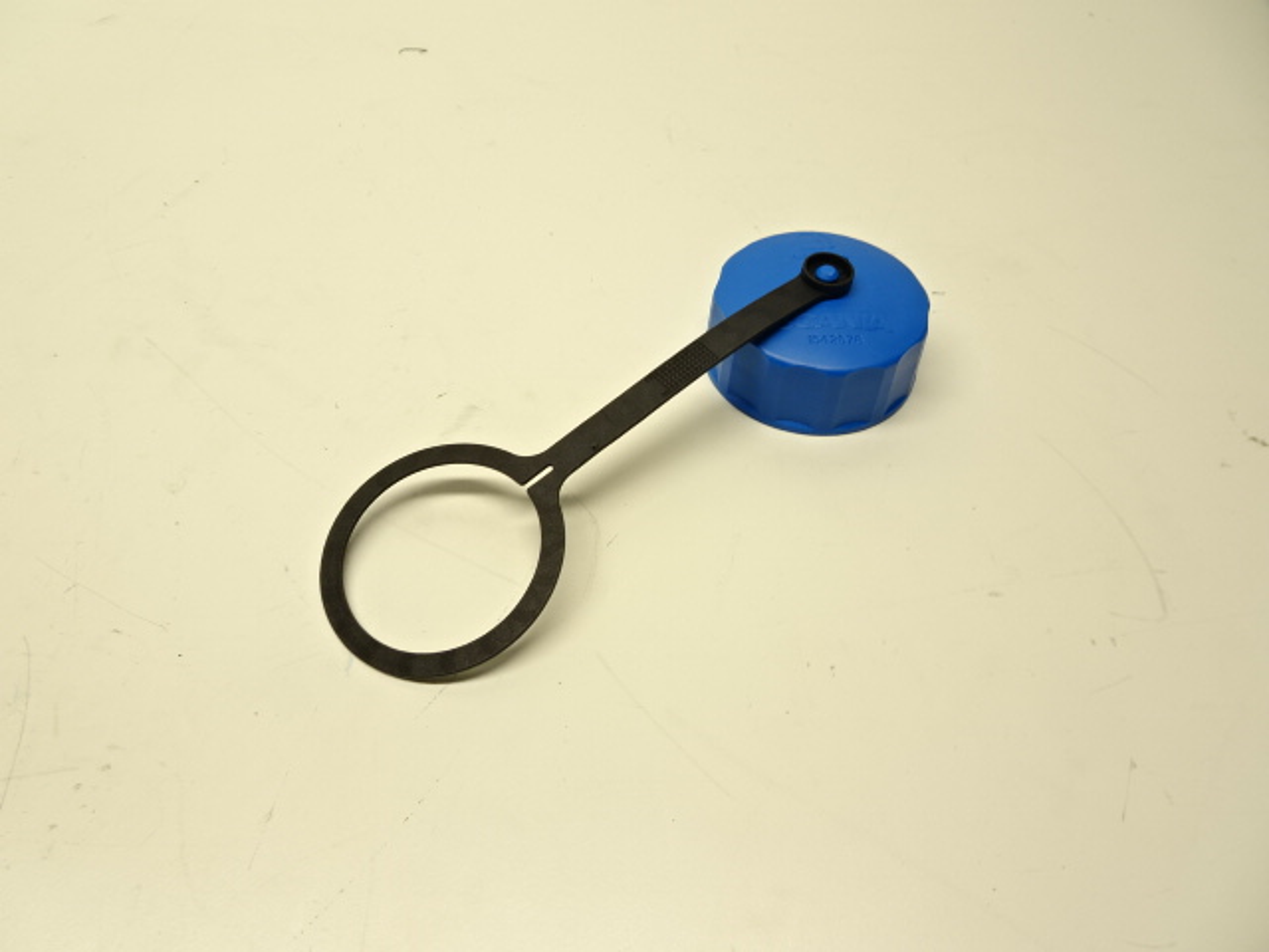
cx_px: 634
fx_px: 880
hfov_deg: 71.6
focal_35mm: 24
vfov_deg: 56.8
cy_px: 476
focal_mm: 4.1
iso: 80
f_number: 3.5
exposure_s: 1/40
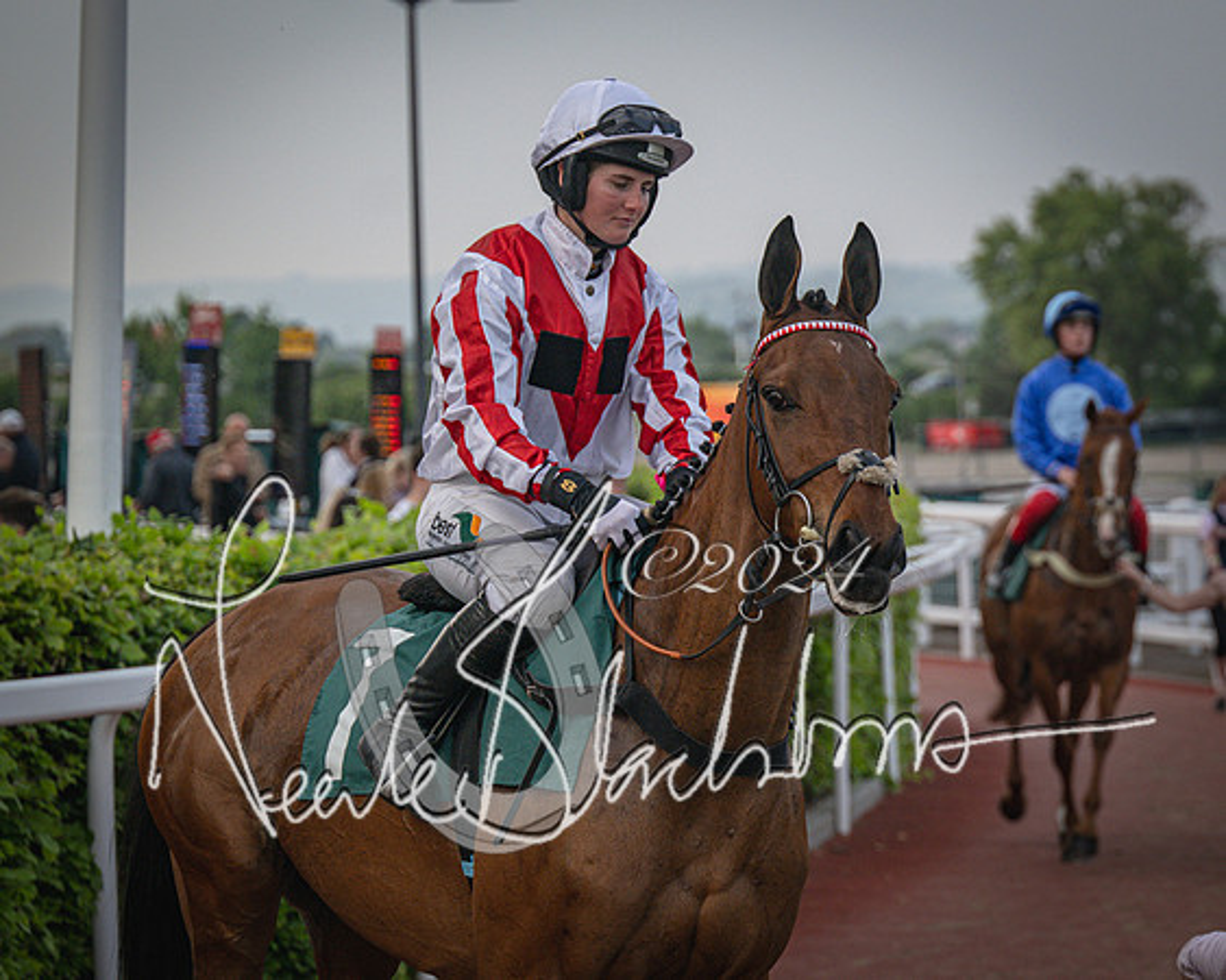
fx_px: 6180
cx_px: 1049
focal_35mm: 170
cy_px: 486
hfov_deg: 11.3
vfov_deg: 9.1
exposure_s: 1/1600
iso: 400
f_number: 4
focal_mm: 98
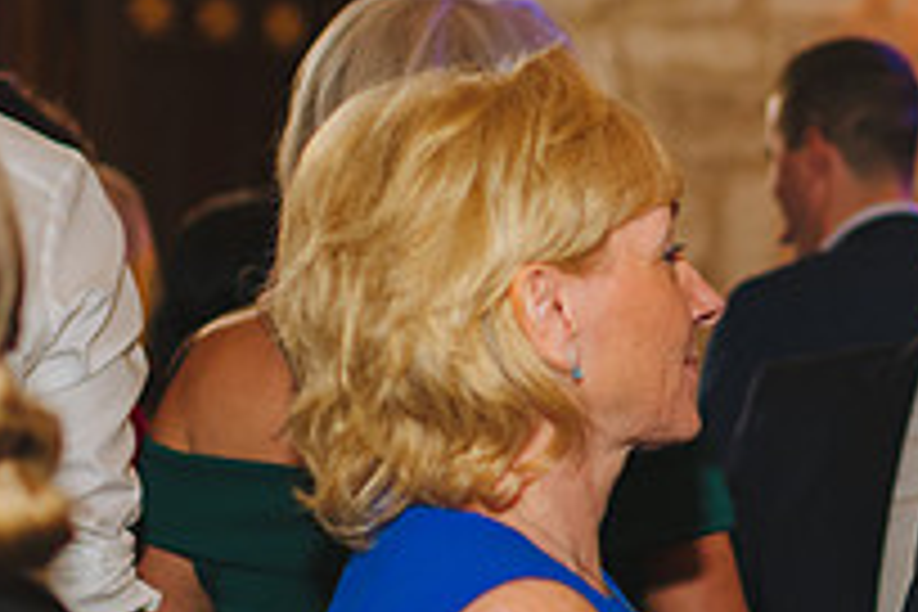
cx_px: 1026
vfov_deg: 13.0
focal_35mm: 105
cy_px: 385
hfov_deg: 18.7
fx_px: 2677
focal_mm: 35
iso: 640
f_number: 2
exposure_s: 1/200
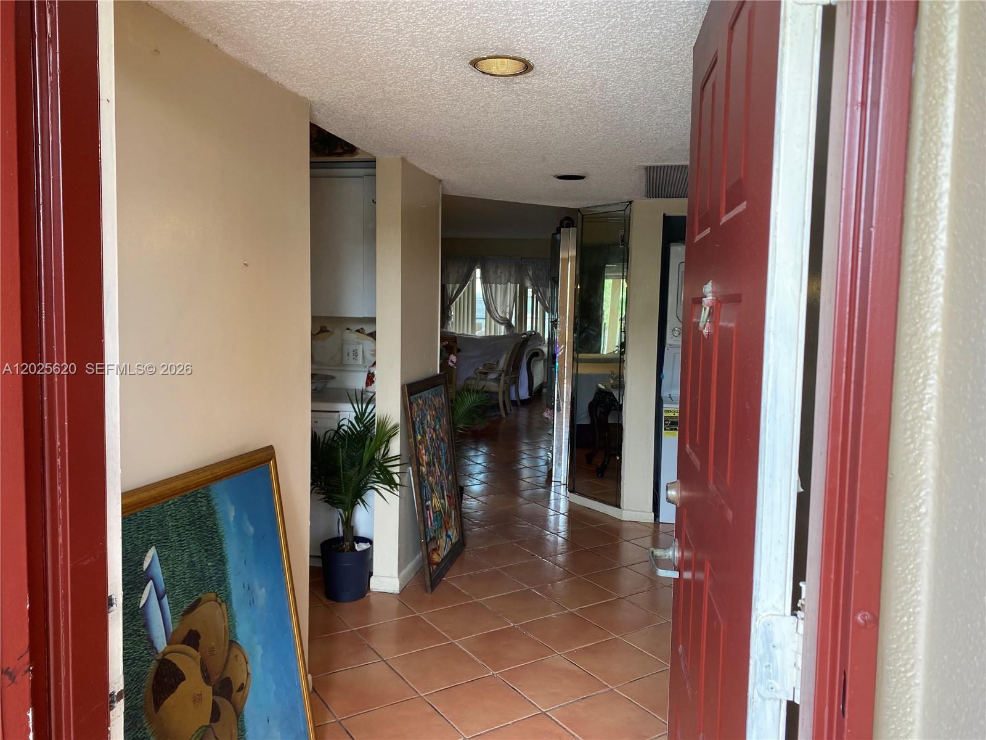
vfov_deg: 53.1
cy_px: 370
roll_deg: -1.0
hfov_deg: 67.3
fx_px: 741
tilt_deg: -5.3
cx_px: 493
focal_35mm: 26
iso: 64
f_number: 1.8
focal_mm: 4.25
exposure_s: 1/60
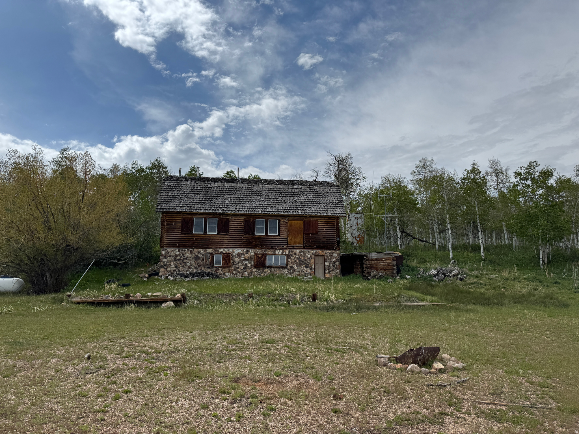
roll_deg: -0.2
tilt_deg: +8.7
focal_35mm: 24
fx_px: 401
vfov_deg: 56.8
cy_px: 217
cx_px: 290
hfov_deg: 71.6
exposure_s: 1/10417
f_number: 1.78
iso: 80
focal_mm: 6.76
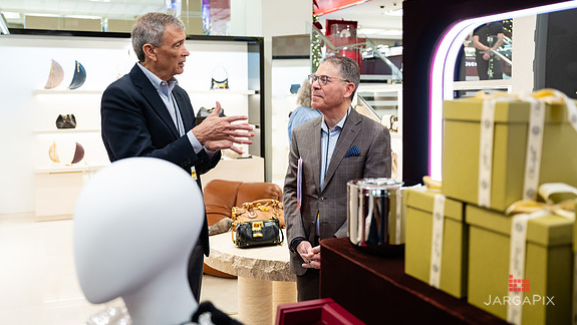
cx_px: 278
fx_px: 582
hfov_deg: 52.8
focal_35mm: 38
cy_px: 126
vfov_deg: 31.1
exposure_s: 1/160
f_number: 3.2
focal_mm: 34.5
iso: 800
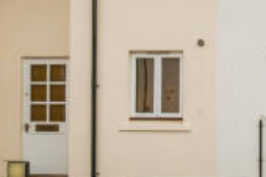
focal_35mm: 87
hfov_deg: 21.6
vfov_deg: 15.6
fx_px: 642
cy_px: 32
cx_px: 322
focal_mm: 21
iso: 400
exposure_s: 1/640
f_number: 8
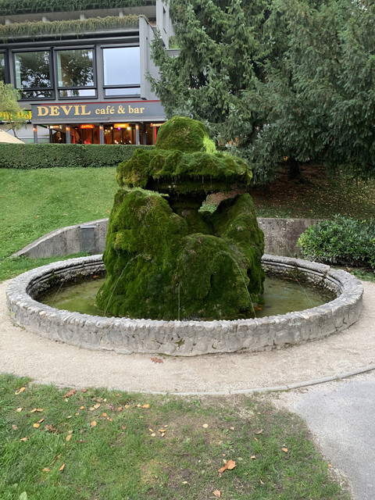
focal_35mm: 26
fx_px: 376
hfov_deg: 53.1
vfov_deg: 67.3
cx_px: 188
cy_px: 250
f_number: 1.8
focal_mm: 4.25
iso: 160
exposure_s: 1/60
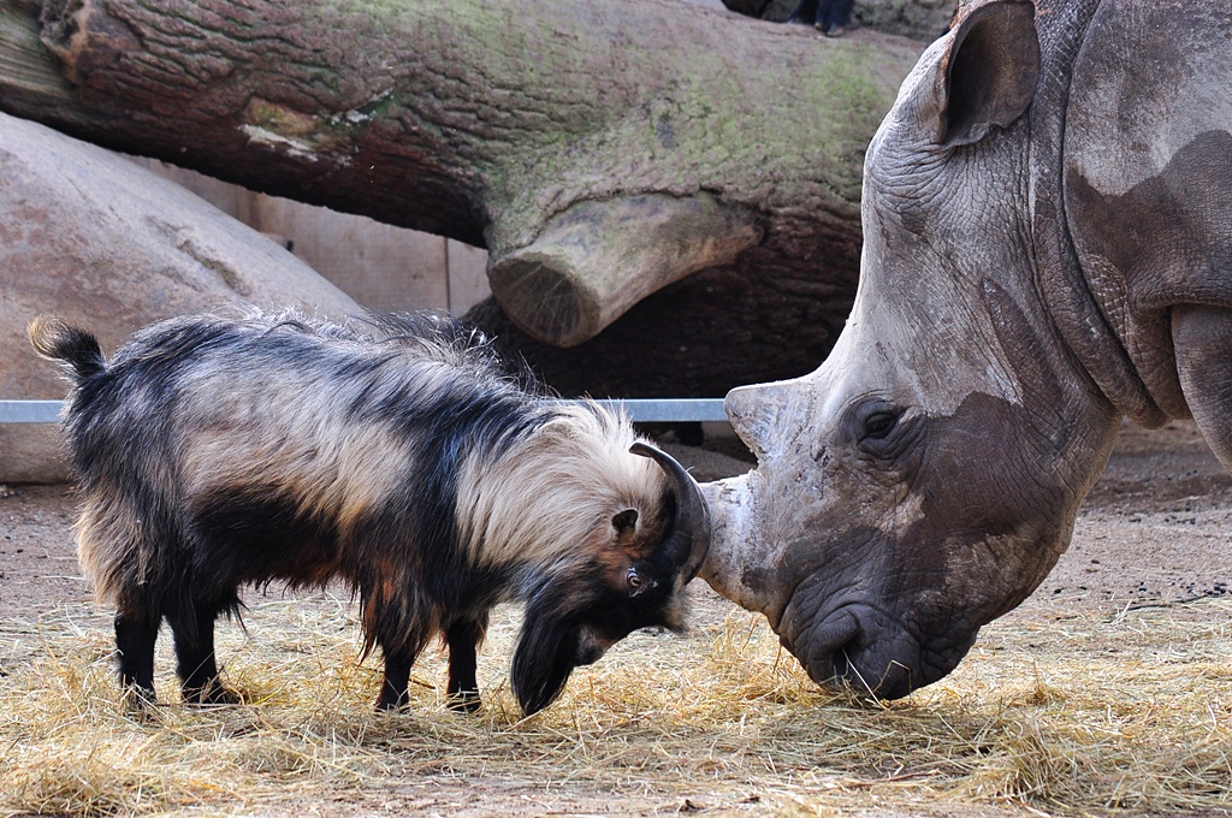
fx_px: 9228
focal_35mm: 270
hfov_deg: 7.6
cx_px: 616
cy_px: 409
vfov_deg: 5.1
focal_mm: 180
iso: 320
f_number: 7.1
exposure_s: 1/320
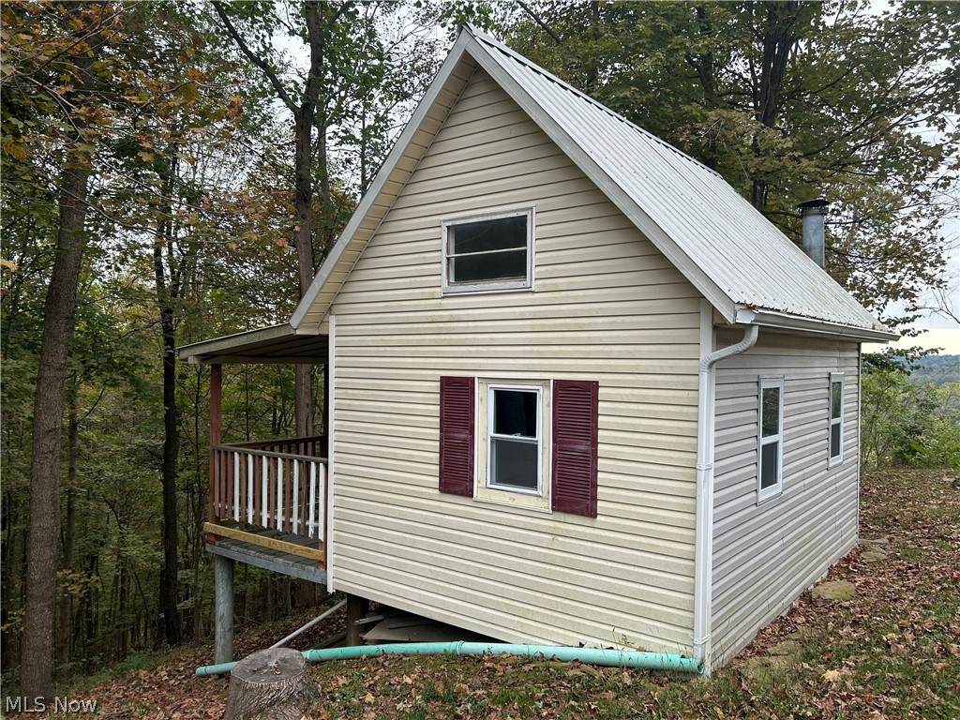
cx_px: 480
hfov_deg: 67.3
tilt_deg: +0.1
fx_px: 721
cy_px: 360
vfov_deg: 53.1
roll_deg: +0.1
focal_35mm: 26
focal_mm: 5.7
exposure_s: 1/394
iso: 50
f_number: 1.5
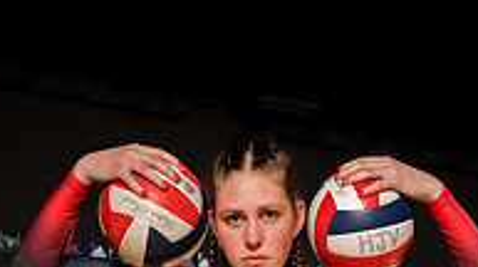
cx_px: 292
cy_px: 549
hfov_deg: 24.2
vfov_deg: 12.0
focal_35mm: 88
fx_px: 1114
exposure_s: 1/320
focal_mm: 36
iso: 1000
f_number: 7.1
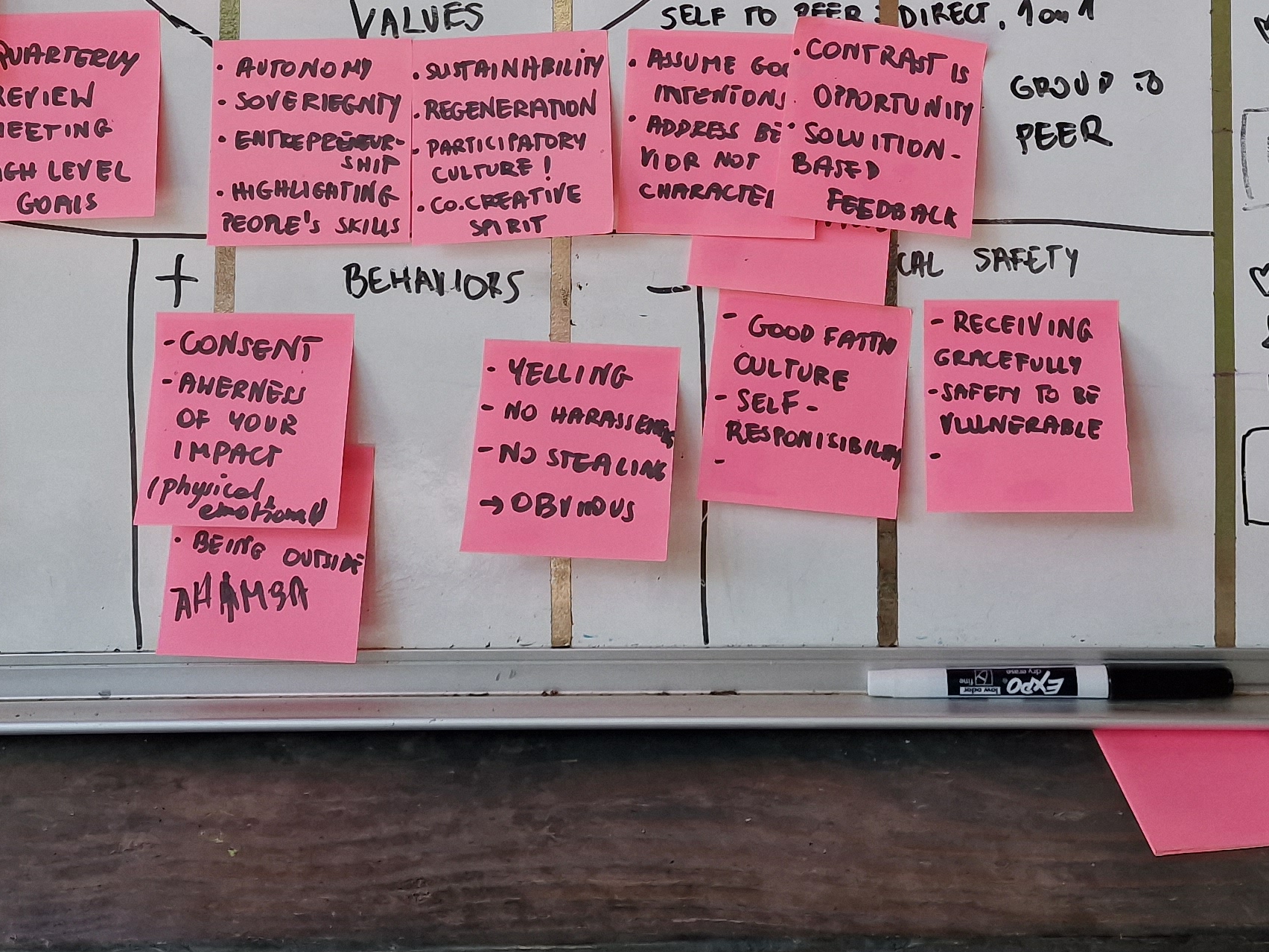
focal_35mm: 54
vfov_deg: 24.8
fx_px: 1980
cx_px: 745
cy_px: -148
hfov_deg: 35.4
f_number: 1.8
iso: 50
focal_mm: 6.4
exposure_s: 1/100
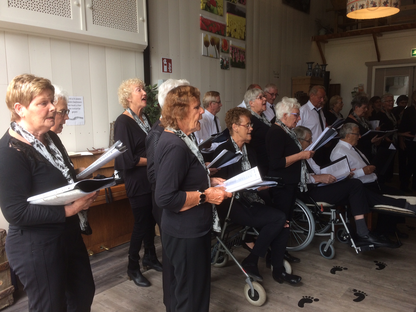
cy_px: 156
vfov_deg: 48.2
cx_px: 208
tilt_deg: -8.3
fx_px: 349
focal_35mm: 29
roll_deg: +1.3
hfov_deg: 61.7
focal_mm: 4.15
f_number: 2.2
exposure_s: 1/50
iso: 40
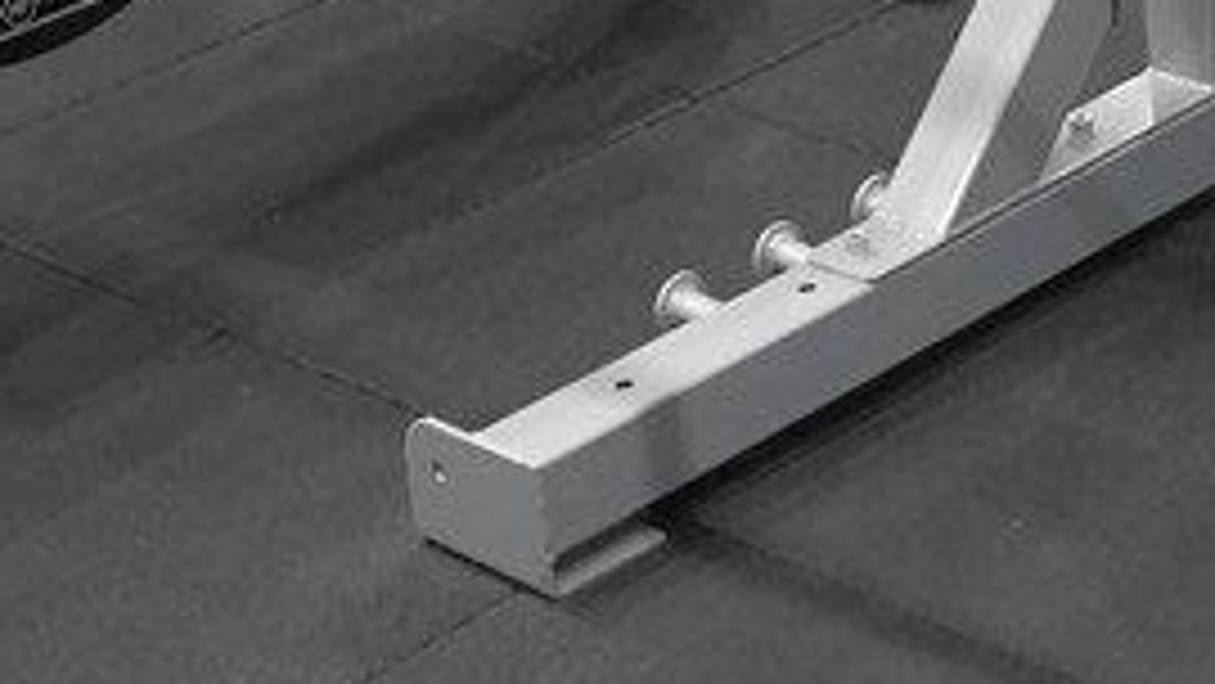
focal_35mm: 121
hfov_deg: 17.2
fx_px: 3899
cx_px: 1269
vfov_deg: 9.3
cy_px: -716
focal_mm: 15
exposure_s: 1/60
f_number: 2.2
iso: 1250
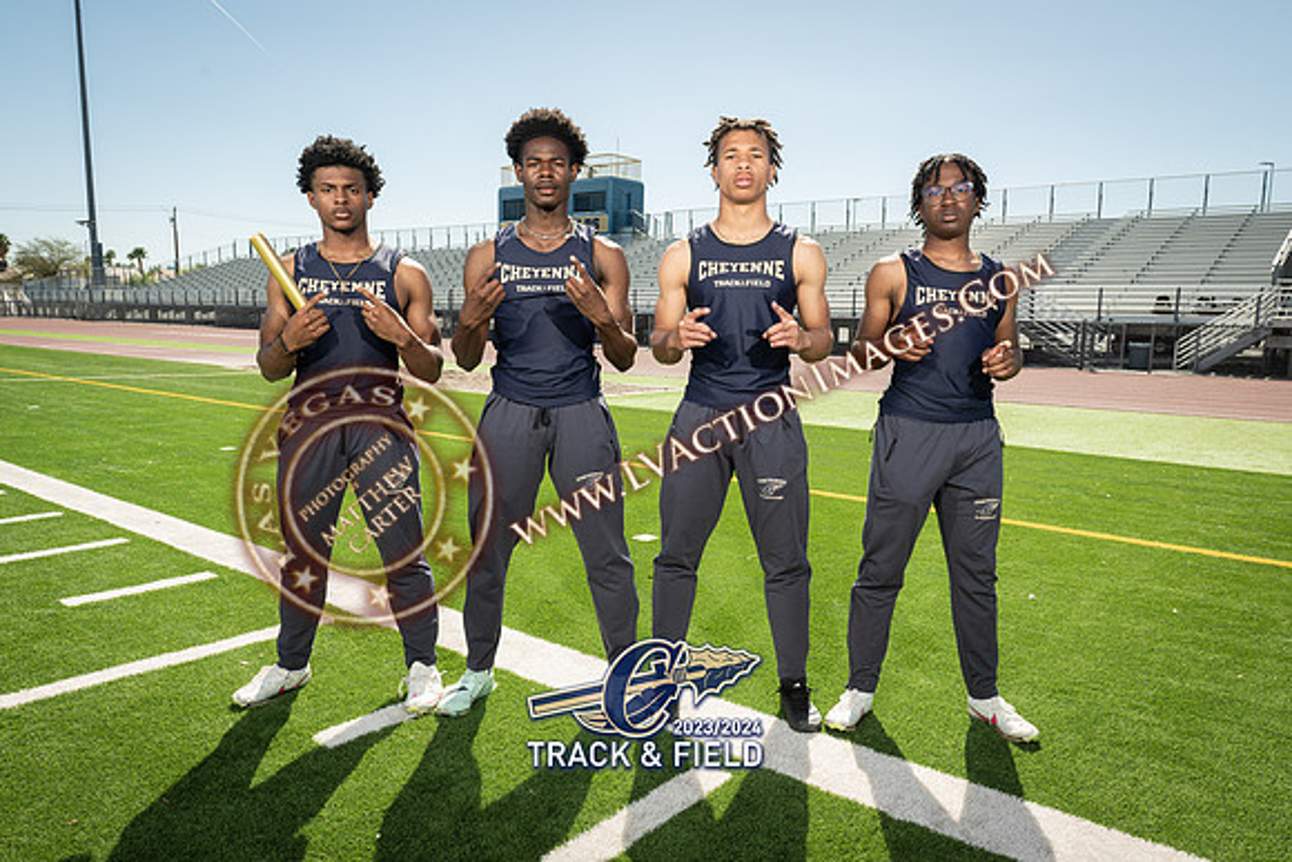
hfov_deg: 69.9
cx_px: 635
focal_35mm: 26
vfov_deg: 50.0
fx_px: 924
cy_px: 460
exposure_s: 1/400
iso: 400
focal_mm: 24
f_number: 9
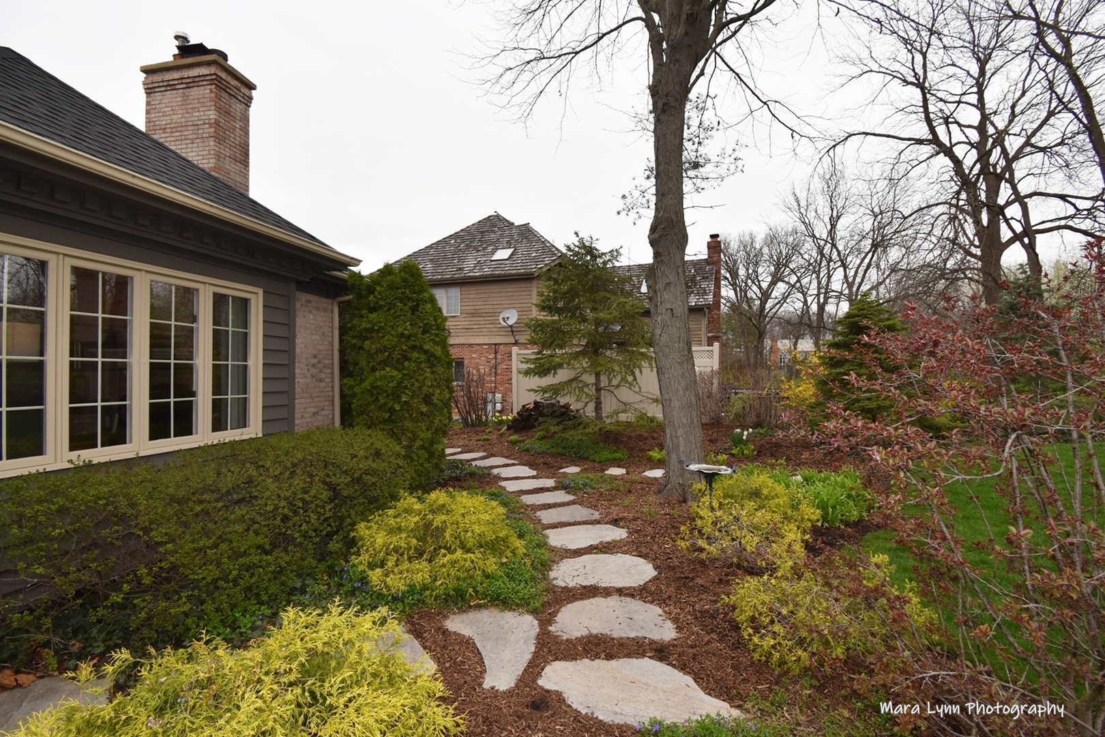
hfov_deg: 100.4
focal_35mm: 15
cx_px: 552
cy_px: 368
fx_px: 460
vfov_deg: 77.3
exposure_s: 1/200
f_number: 7.1
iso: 100
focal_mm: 10
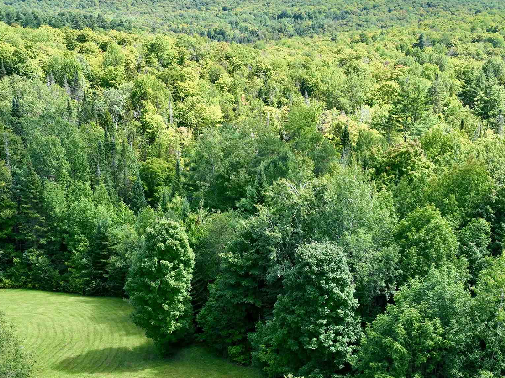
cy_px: 253
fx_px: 700
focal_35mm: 48
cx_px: 264
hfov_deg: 39.7
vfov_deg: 30.0
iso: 400
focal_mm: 12.29
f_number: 2.8
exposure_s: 1/2000
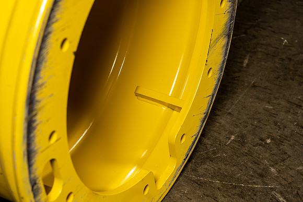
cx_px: 152
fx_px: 884
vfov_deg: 13.0
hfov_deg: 19.5
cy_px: 101
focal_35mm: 105
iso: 640
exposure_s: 1/125
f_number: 5.6
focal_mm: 105
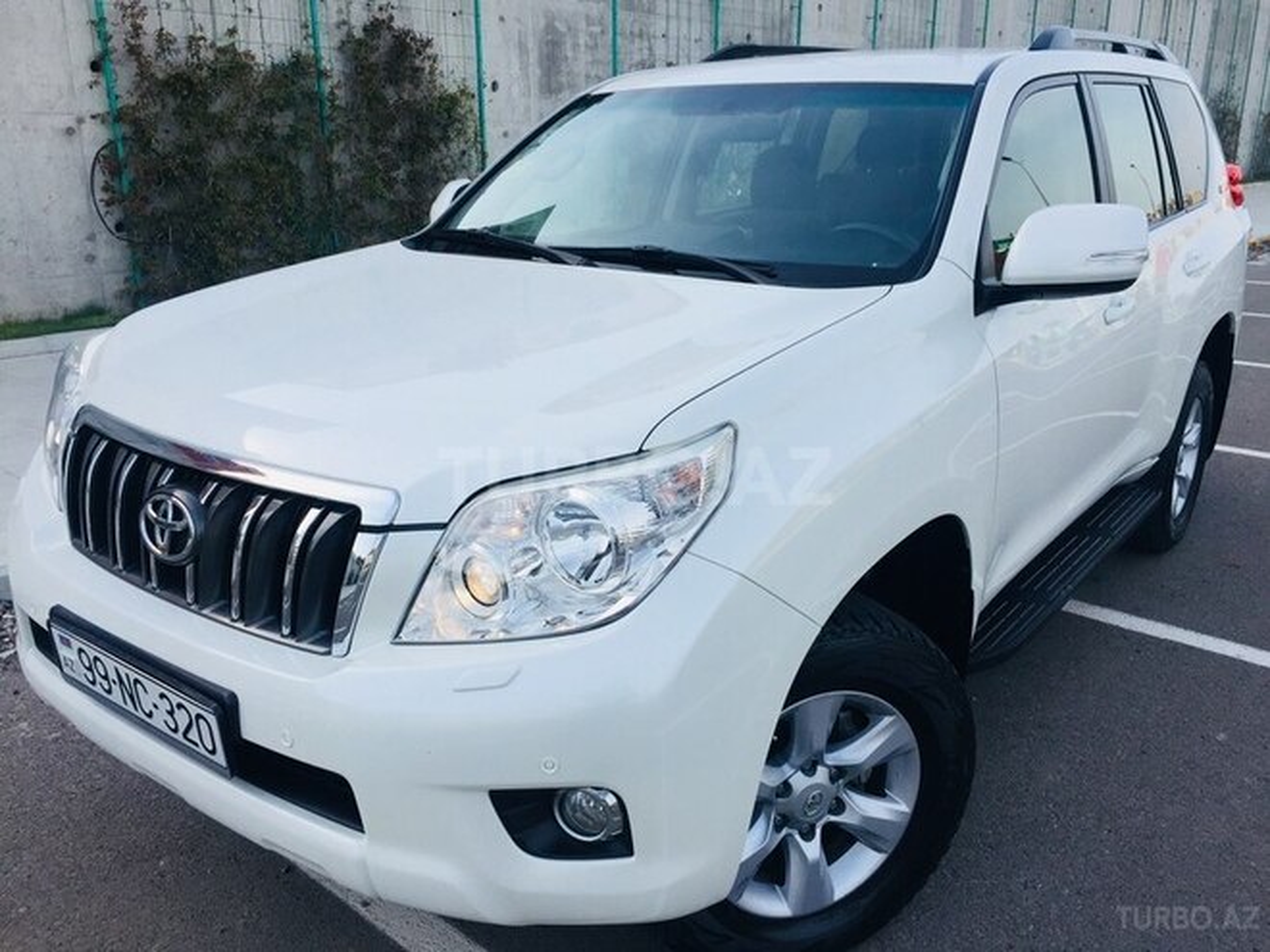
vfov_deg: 48.2
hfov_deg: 61.7
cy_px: 476
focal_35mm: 29
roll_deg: -0.4
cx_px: 635
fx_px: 1064
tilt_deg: -16.7
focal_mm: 4.15
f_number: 2.2
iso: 32
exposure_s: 1/1412
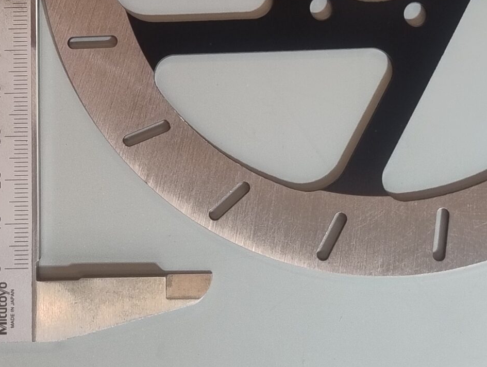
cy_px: -38
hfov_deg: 29.7
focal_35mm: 65
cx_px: 208
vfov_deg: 21.5
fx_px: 916
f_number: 1.8
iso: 638
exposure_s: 1/50
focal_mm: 5.56
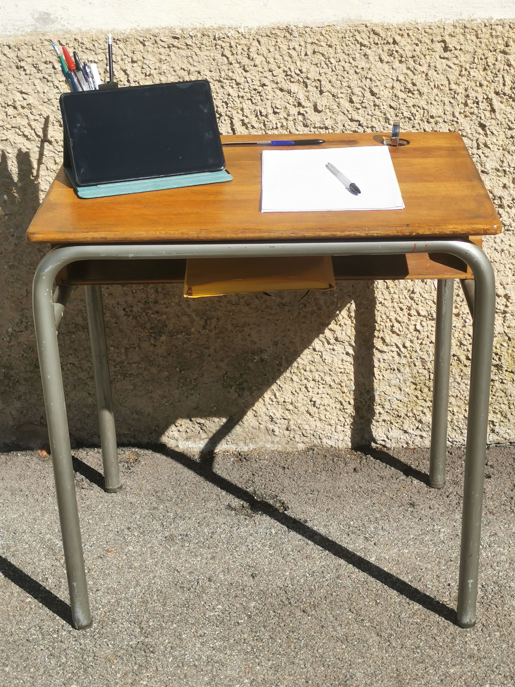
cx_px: 258
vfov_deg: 32.2
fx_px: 1190
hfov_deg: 24.4
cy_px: 344
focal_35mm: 60
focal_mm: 5.58
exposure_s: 1/3205
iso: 50
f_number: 1.8
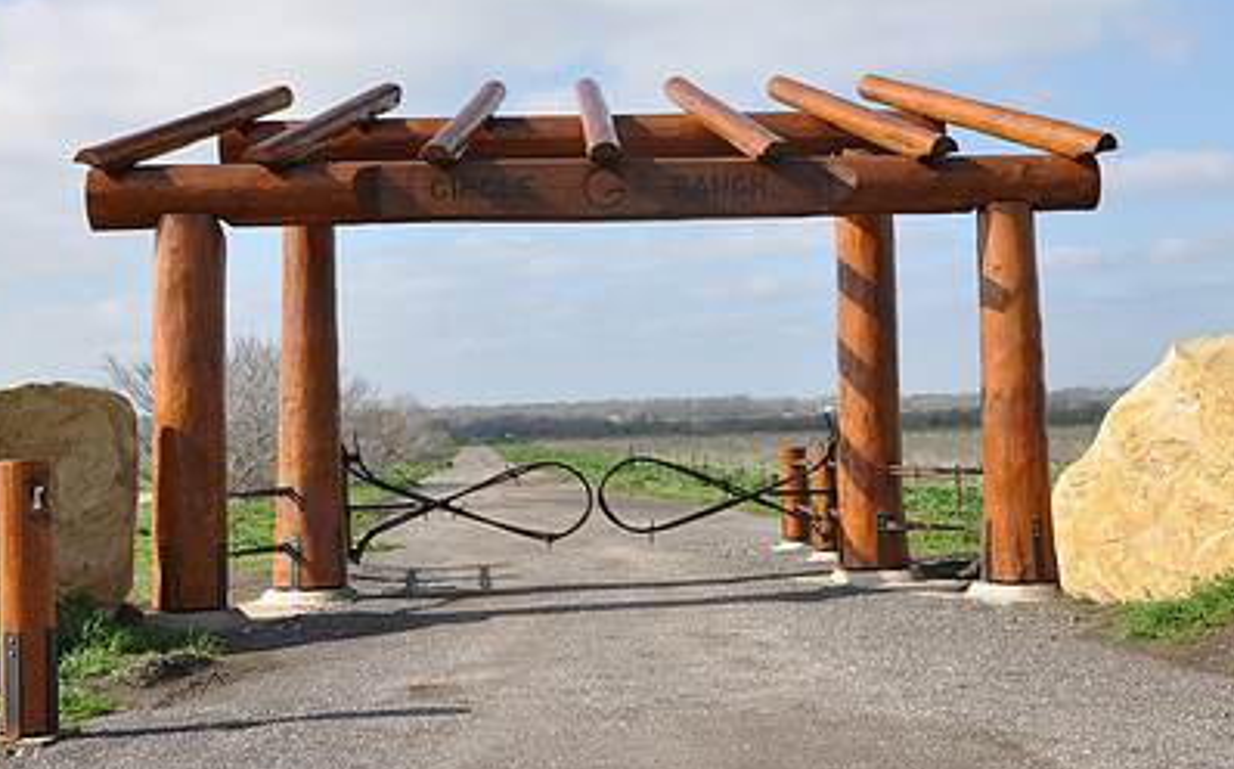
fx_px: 1647
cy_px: 265
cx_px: 611
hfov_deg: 41.1
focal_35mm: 49
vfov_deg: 26.2
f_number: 8
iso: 200
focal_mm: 22
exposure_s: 1/250
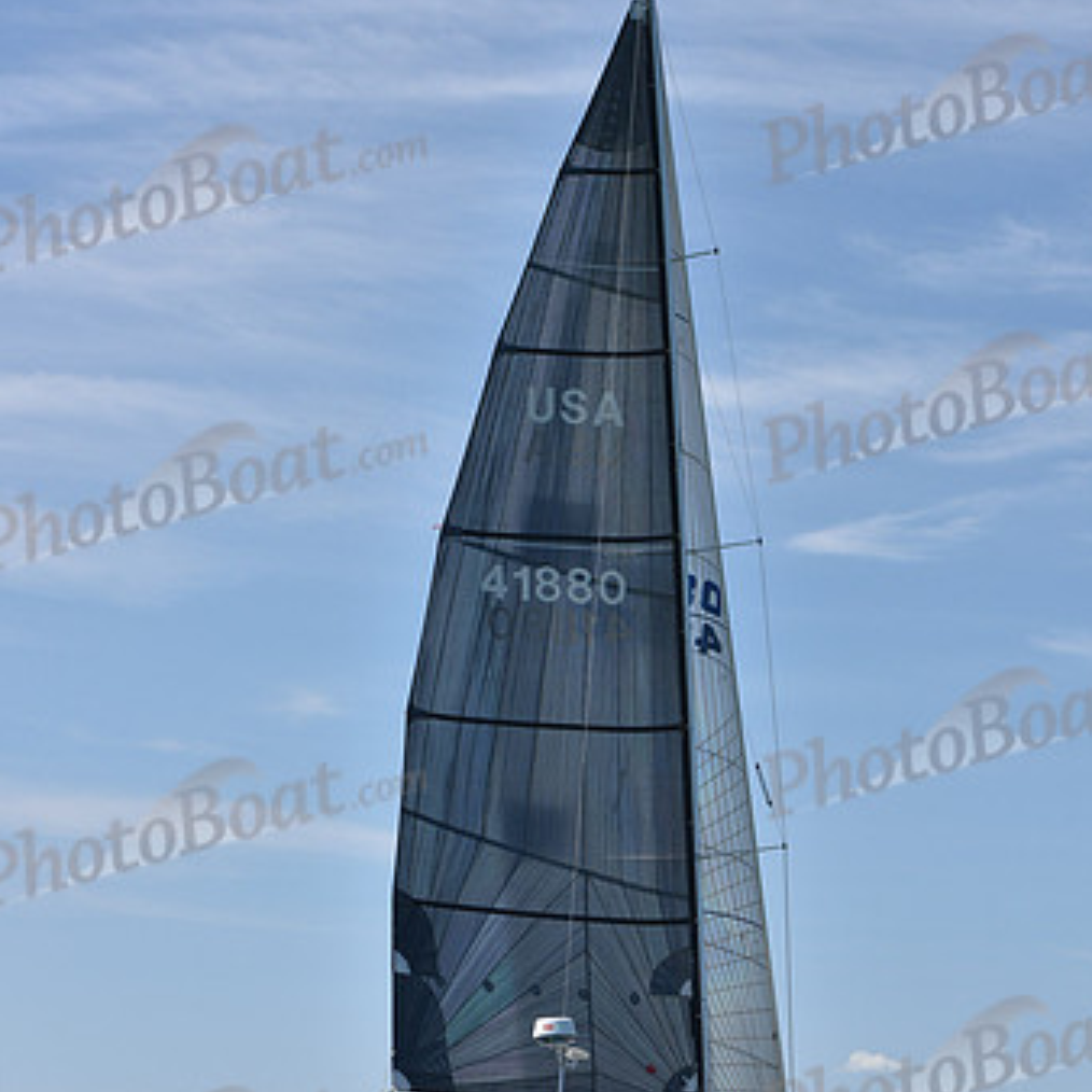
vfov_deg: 17.1
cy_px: 614
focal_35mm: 102
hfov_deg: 17.1
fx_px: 3640
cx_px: 596
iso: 320
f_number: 6.3
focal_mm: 70
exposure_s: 1/800
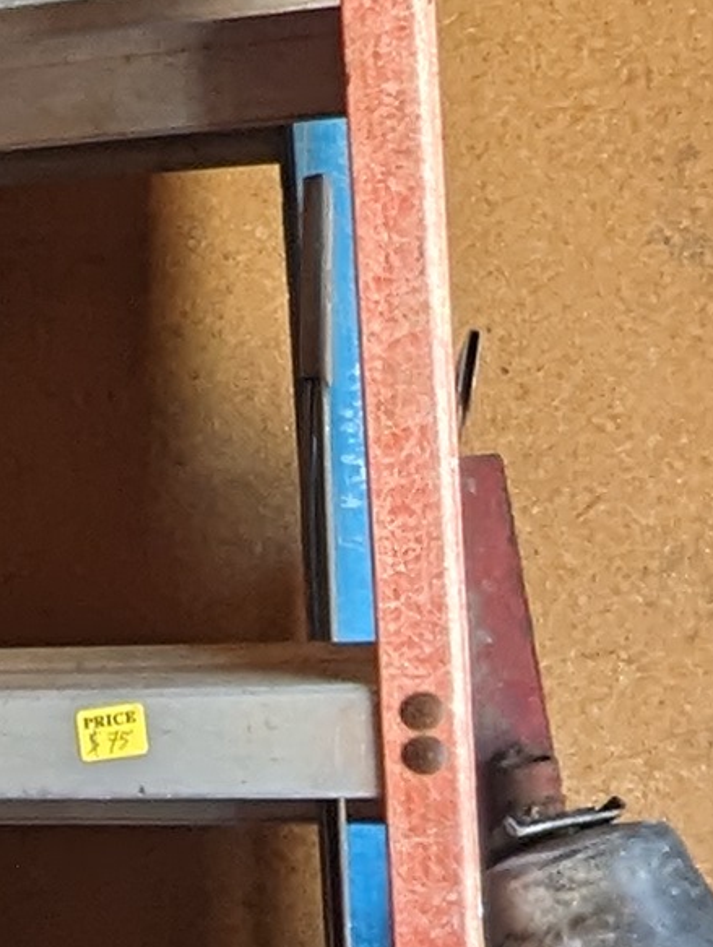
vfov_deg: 21.0
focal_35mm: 91
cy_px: 867
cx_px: -731
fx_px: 2493
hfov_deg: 13.7
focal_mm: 1.95
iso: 111
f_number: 2.2
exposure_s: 1/79.7
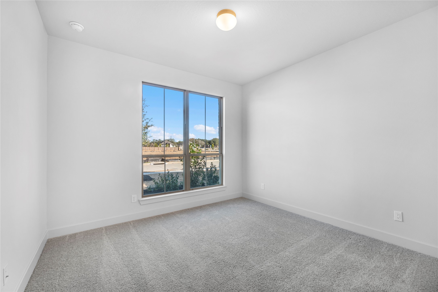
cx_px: 219
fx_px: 170
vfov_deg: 81.2
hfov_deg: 104.2
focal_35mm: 14
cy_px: 146
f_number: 9
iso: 250
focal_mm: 14
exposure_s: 1/160
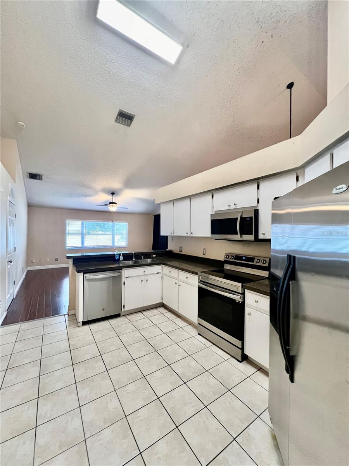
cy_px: 233
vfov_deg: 106.2
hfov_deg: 89.9
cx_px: 174
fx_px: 175
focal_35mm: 13
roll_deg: +0.2
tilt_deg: -0.5
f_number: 1.8
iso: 500
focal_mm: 1.57
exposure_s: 1/60
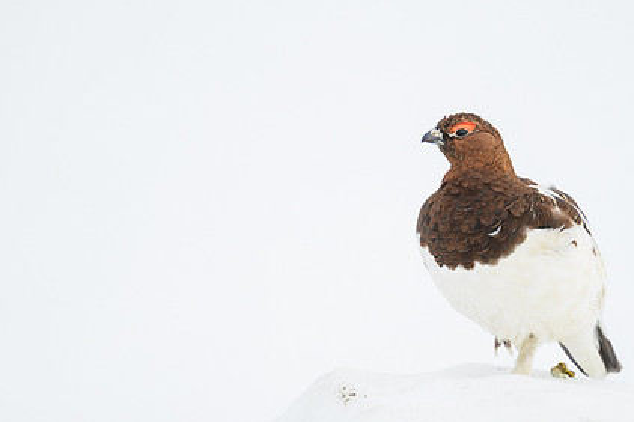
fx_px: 16523
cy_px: 251
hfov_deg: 2.2
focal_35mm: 939
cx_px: 389
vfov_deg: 1.5
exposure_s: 1/2000
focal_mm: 560
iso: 500
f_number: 4
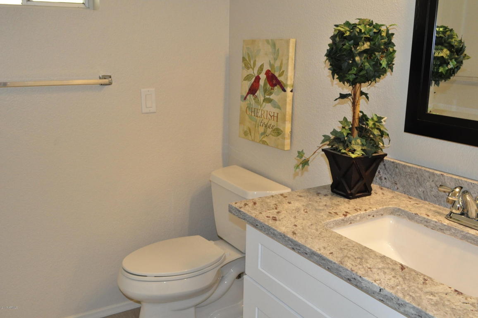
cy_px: 159
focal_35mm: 33
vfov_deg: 39.9
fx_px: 438
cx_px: 239
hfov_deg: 57.3
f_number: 11
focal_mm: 22
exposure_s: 1/30
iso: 1250
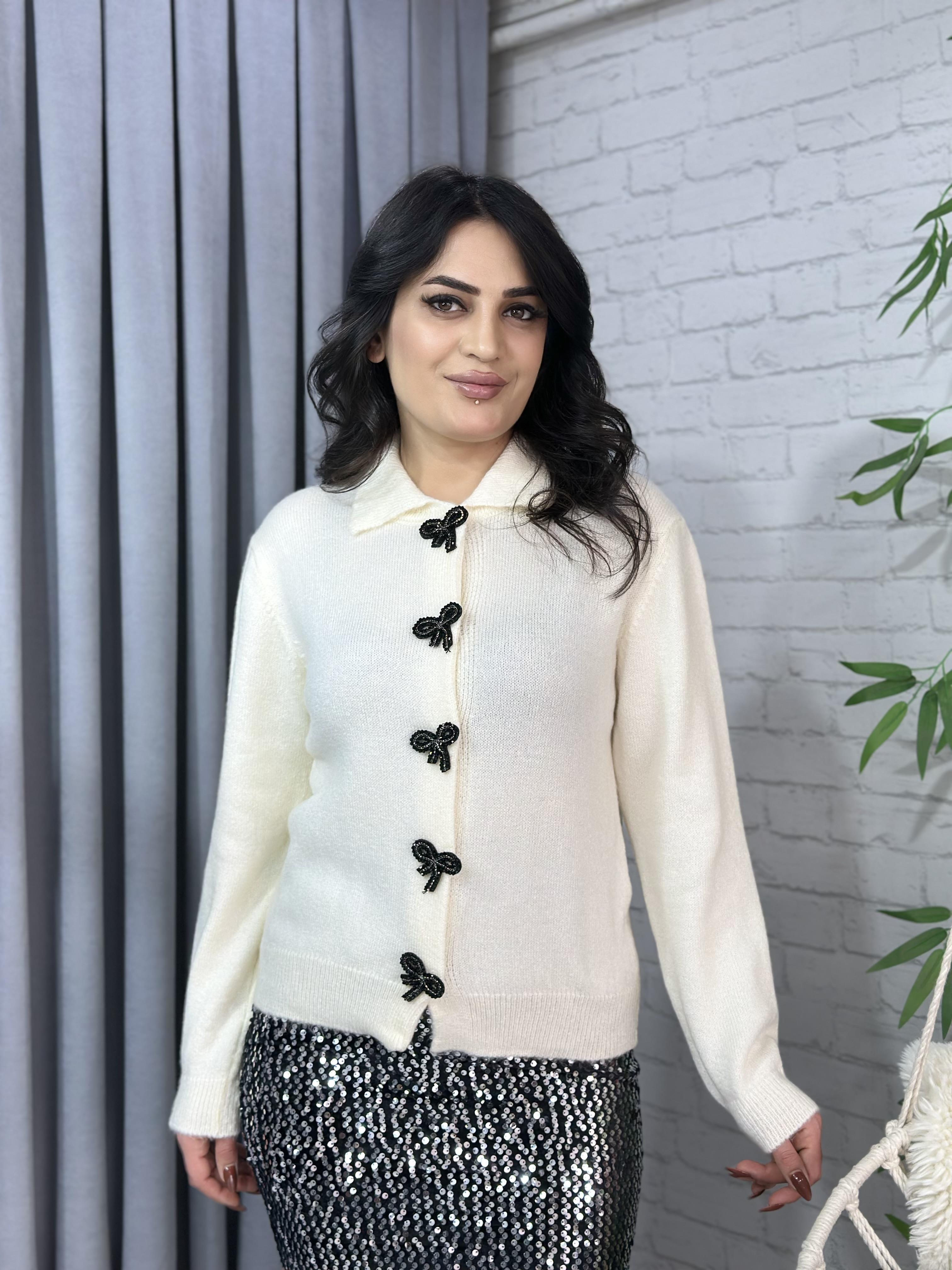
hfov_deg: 30.3
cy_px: 635
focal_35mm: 48
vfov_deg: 39.7
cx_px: 476
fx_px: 1760
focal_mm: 6.86
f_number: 1.78
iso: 64
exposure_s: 1/141
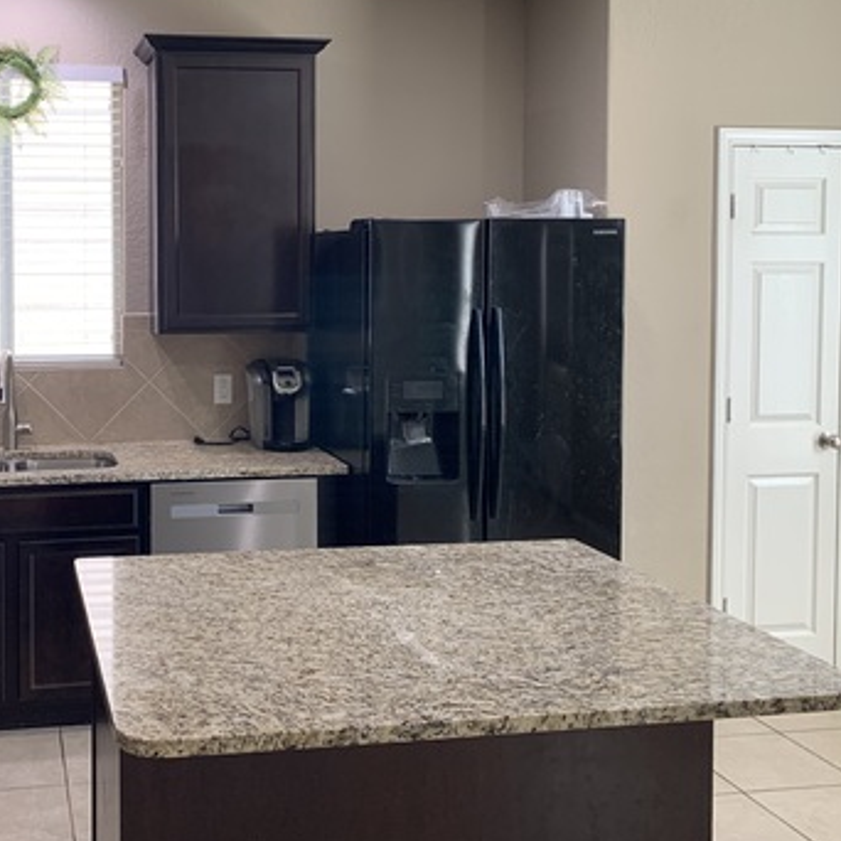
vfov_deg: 38.9
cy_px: 322
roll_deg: +0.3
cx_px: 207
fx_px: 1182
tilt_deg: -5.7
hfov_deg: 38.1
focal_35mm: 43
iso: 64
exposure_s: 1/60
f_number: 1.8
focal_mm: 4.25
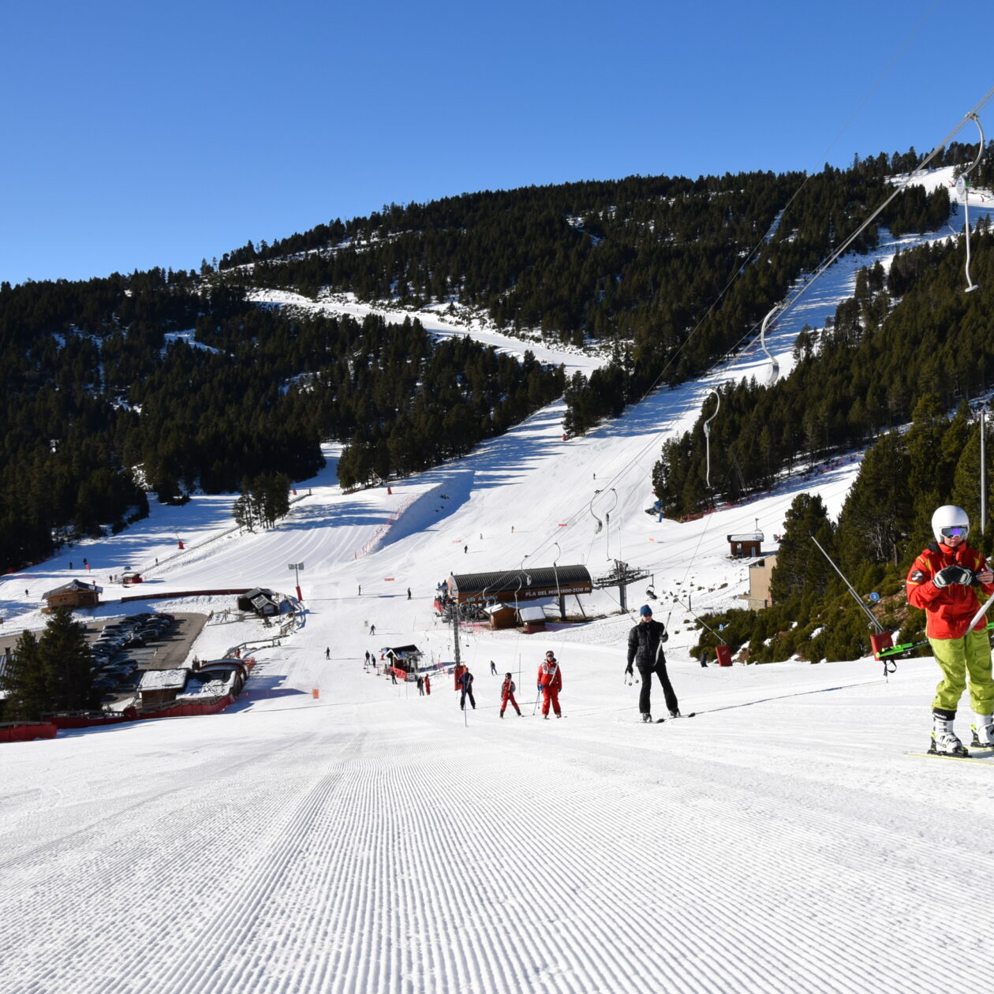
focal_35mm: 35
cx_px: 618
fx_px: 1137
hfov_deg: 46.8
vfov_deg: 47.2
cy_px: 490
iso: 200
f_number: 10
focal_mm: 18
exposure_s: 1/400
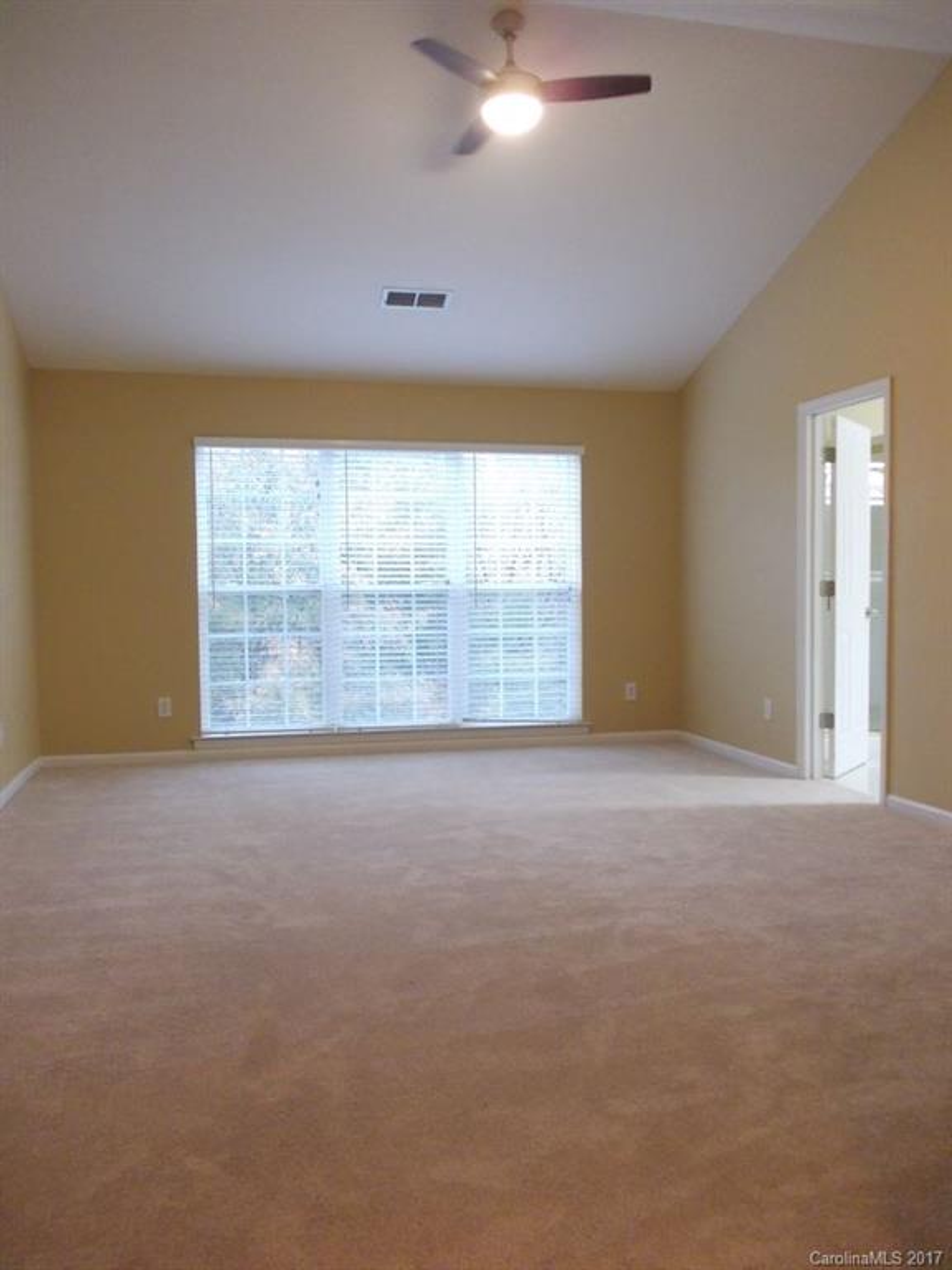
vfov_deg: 63.4
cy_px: 635
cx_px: 476
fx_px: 1027
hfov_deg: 49.7
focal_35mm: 28
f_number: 2.7
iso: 200
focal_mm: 4
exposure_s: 1/13
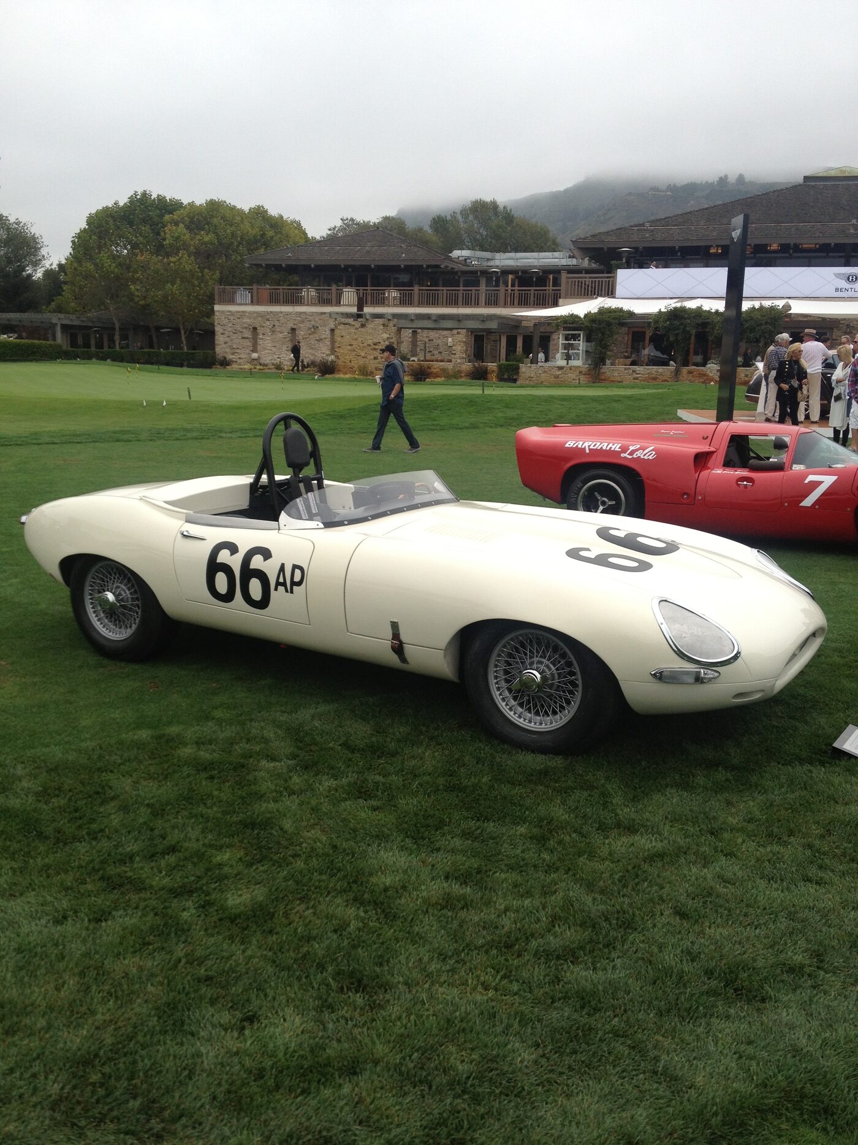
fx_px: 1157
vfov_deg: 52.6
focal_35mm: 35
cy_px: 572
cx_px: 429
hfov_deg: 40.7
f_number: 2.4
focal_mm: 4.28
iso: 50
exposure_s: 1/863
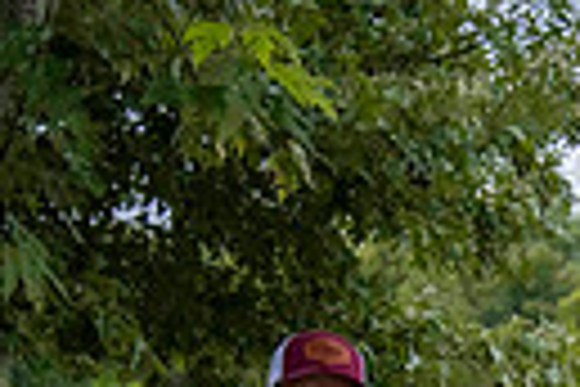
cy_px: 848
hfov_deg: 9.6
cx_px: 890
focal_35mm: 207
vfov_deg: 6.4
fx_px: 3335
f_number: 4.2
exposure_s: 1/640
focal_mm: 46
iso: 400
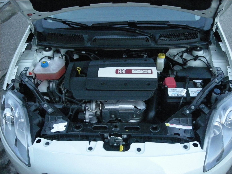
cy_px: 87
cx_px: 116
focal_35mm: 35
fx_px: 235
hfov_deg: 52.6
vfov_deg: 40.7
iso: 800
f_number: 5.7
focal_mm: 5.7
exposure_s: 1/256
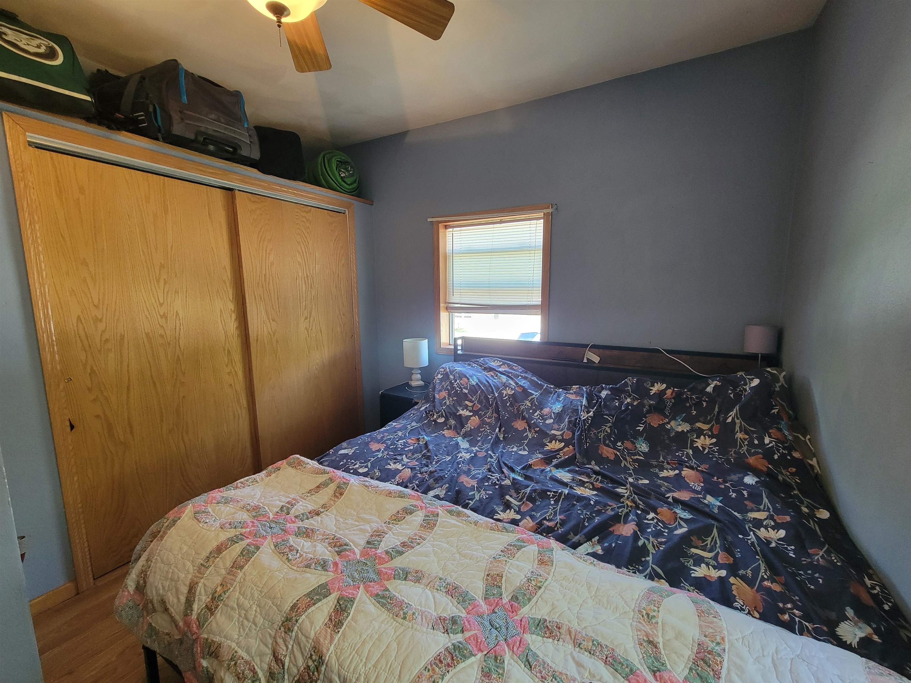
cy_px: 342
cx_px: 456
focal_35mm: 13
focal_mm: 2.2
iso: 320
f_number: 2.2
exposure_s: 1/40
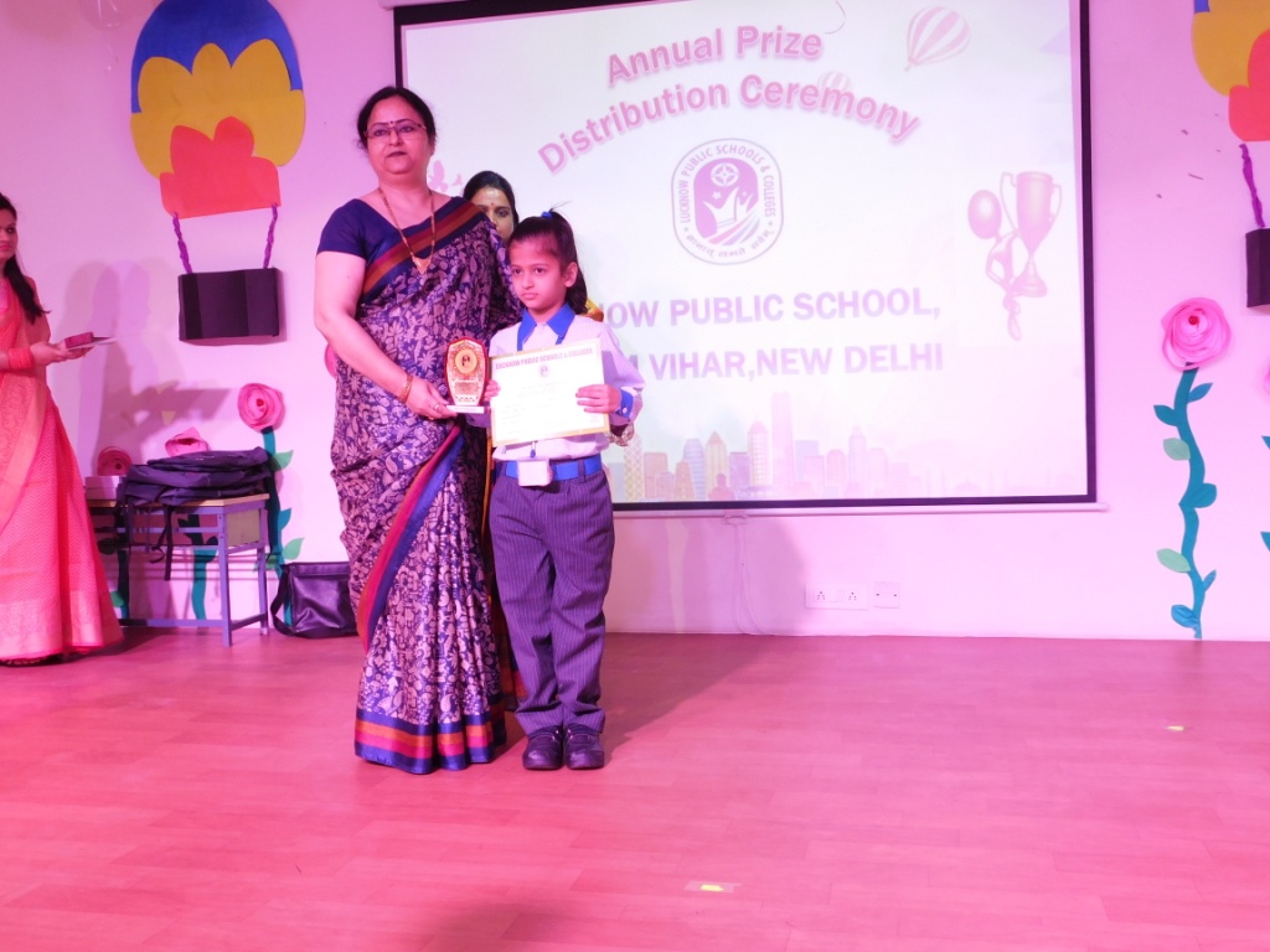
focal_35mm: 36
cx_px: 635
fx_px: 1321
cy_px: 476
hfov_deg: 51.4
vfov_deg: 39.7
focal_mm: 6.3
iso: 220
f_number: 3.5
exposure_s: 1/30
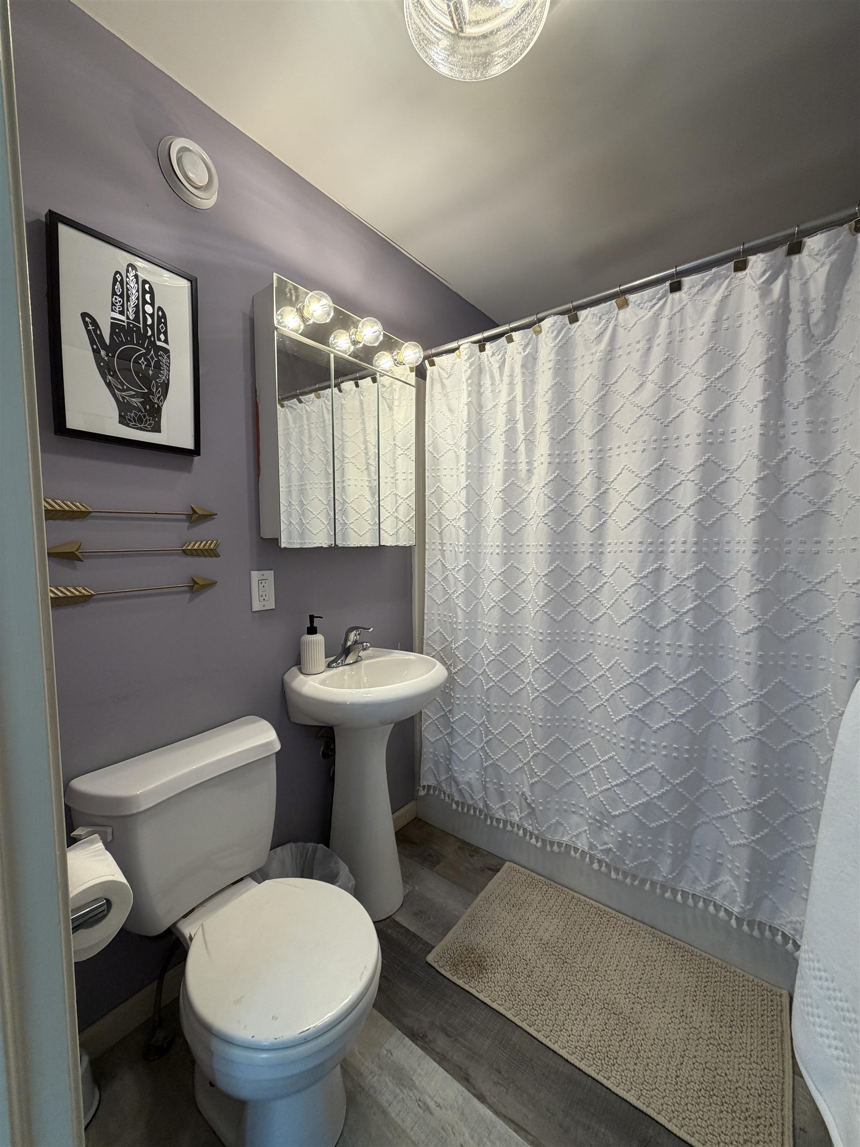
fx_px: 464
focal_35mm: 14
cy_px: 574
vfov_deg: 102.1
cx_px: 430
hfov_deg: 85.7
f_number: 2.2
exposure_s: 1/120
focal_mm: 2.22
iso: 160
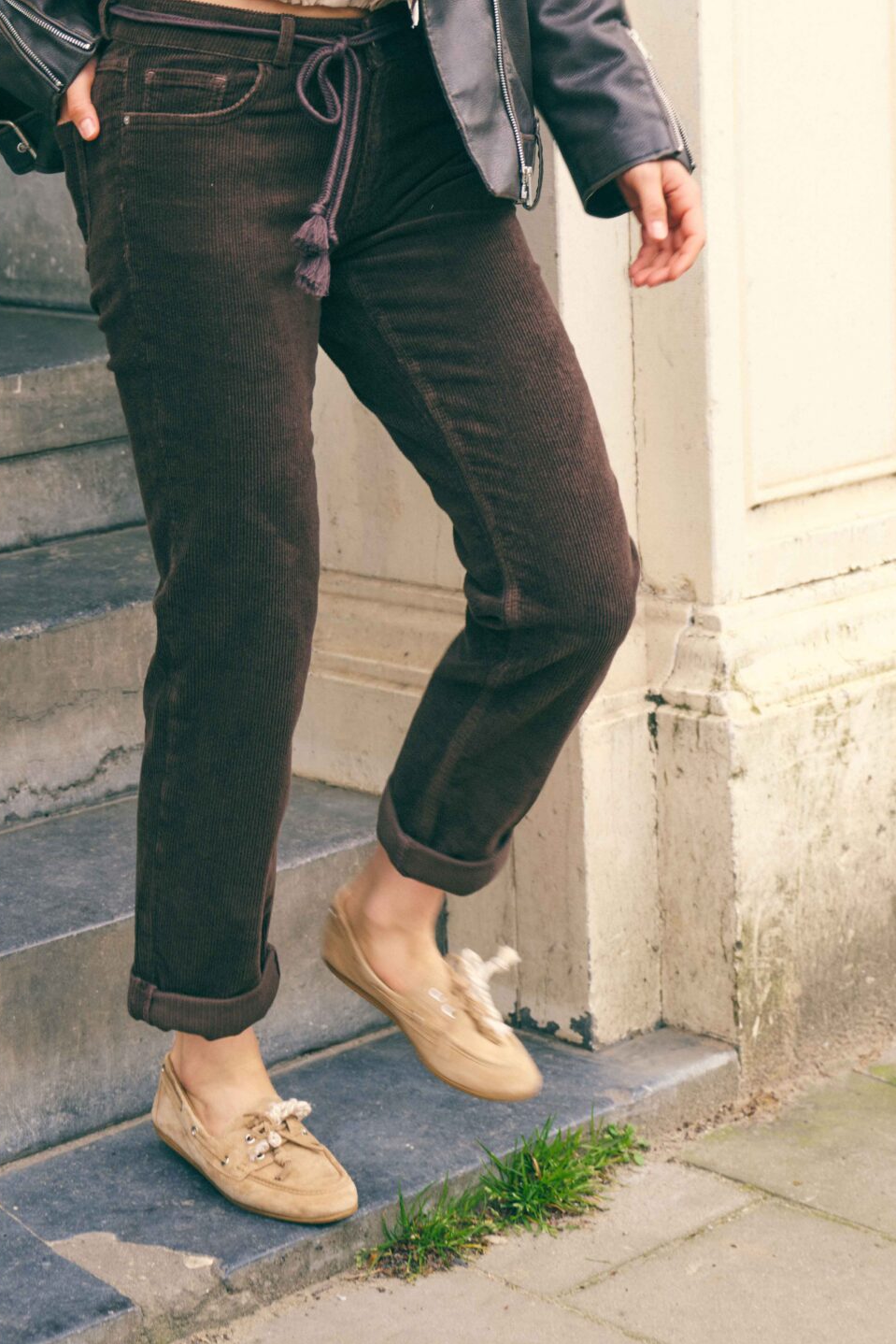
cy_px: 283
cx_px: 335
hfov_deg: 15.3
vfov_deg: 22.6
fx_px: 3322
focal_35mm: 89
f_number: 4
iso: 160
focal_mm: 50
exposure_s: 1/200
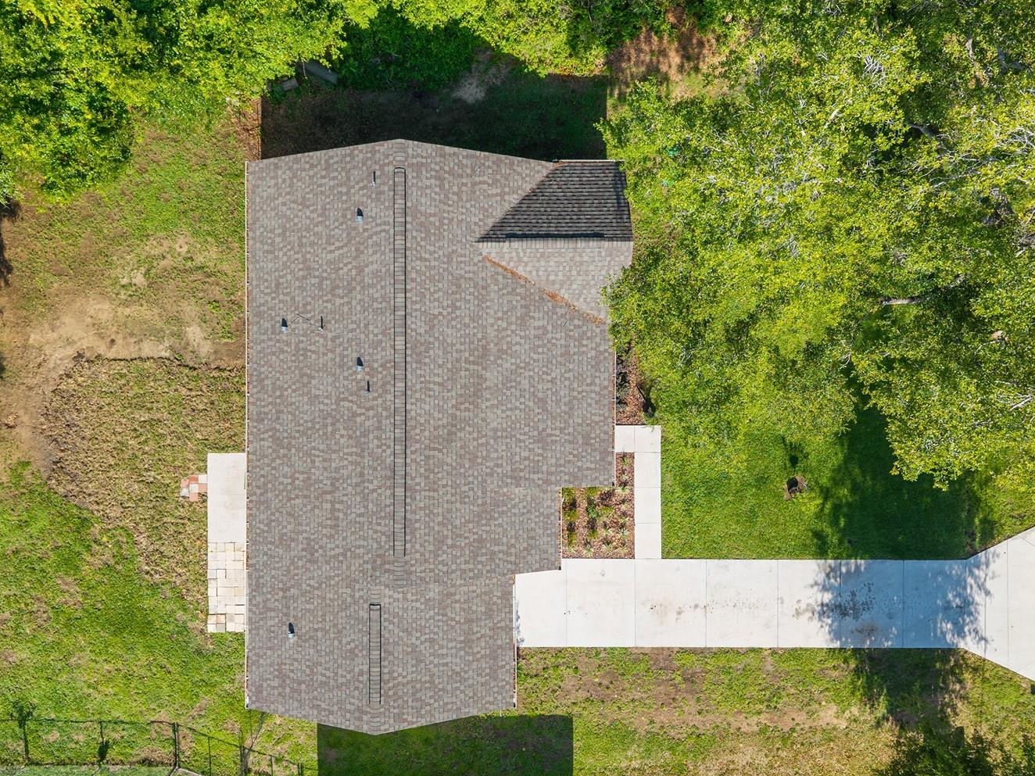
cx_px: 475
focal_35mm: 29
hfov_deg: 61.6
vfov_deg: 48.2
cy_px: 395
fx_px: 867
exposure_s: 1/1250
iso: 120
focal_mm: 8.67
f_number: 1.8
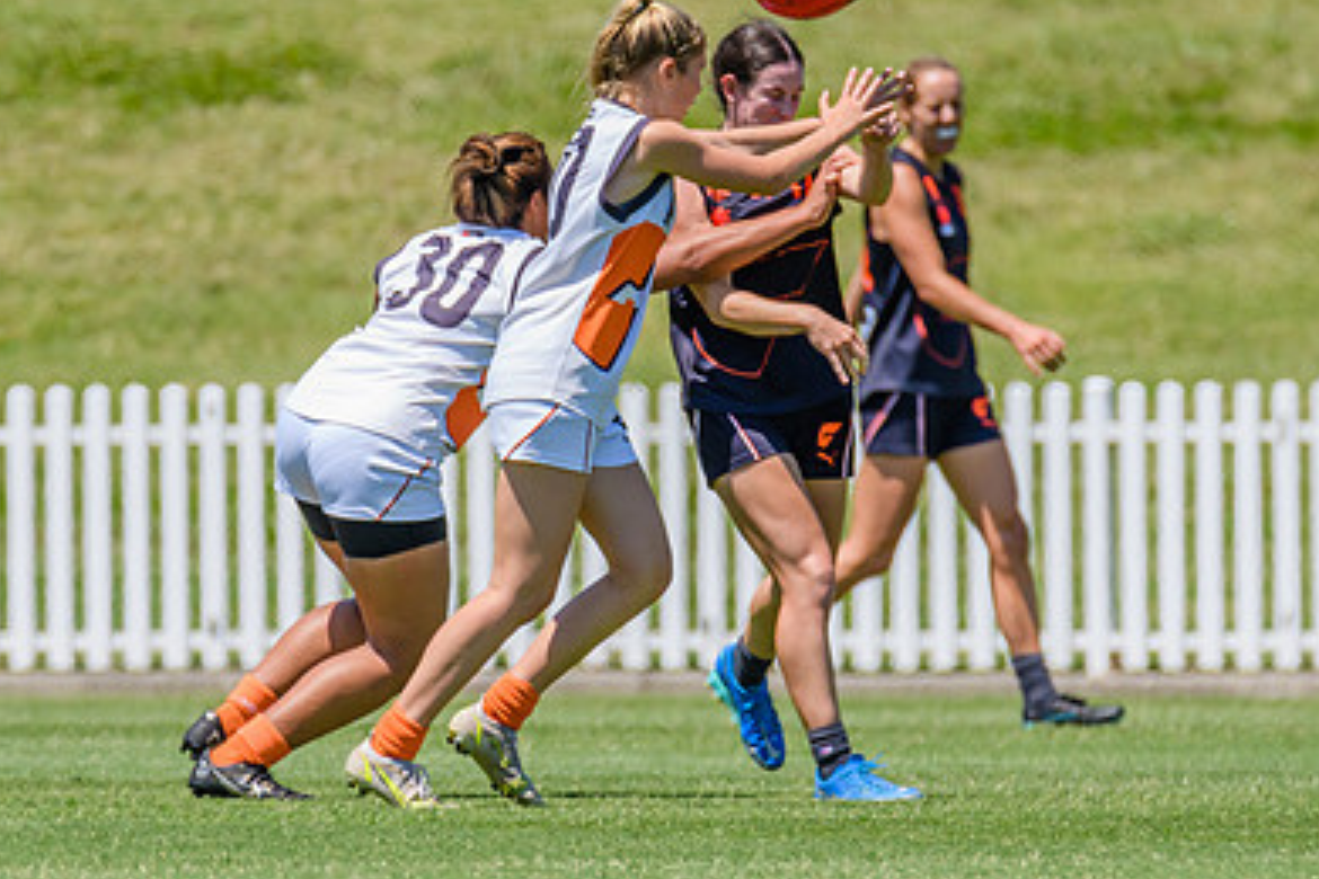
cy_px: 343
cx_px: 778
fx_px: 41838
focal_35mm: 1142
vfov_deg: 1.2
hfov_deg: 1.8
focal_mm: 600
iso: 800
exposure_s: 1/2000
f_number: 9
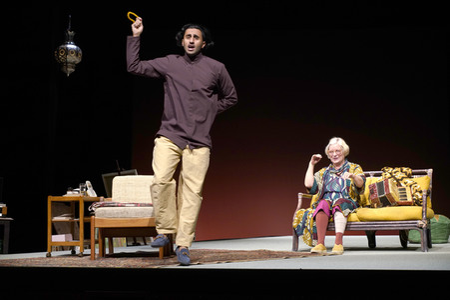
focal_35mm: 61
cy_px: 150
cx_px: 225
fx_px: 762
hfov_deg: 32.9
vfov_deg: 22.2
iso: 1600
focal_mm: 61
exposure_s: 1/200
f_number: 5.6
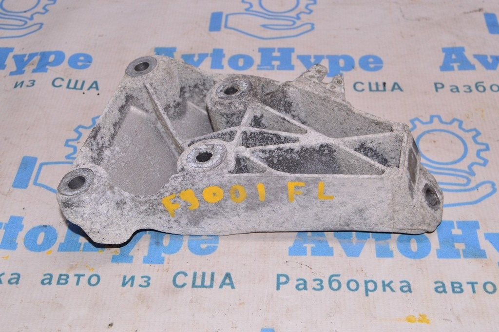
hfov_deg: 38.9
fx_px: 706
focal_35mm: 51
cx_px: 250
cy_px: 166
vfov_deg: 26.4
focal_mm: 34
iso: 1600
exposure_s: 1/200
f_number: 8
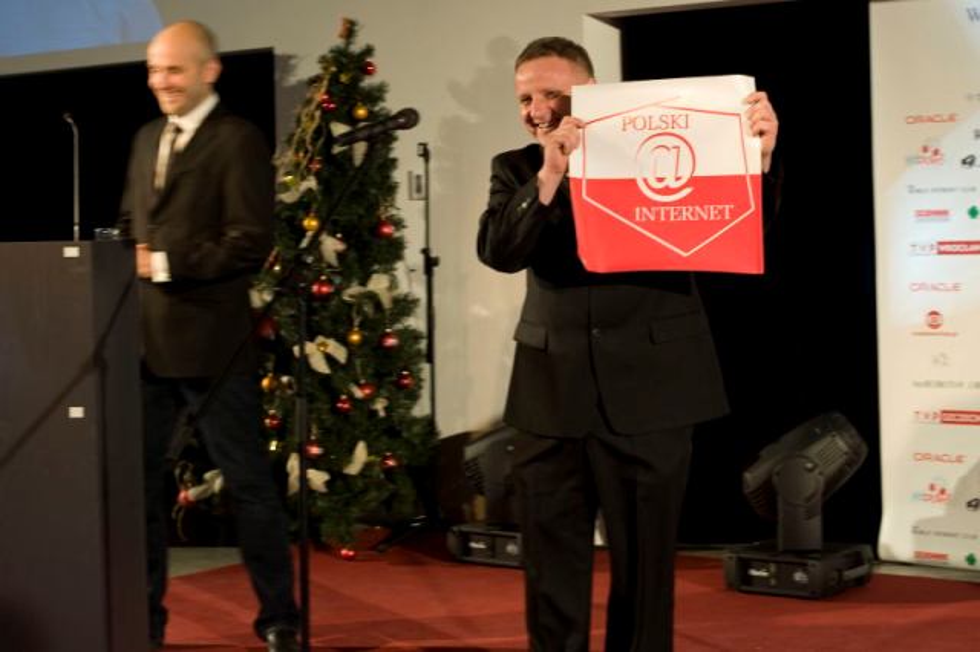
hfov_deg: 39.6
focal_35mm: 50
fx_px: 1360
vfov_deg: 27.0
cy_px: 326
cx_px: 490
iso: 800
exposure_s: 1/40
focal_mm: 50
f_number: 5
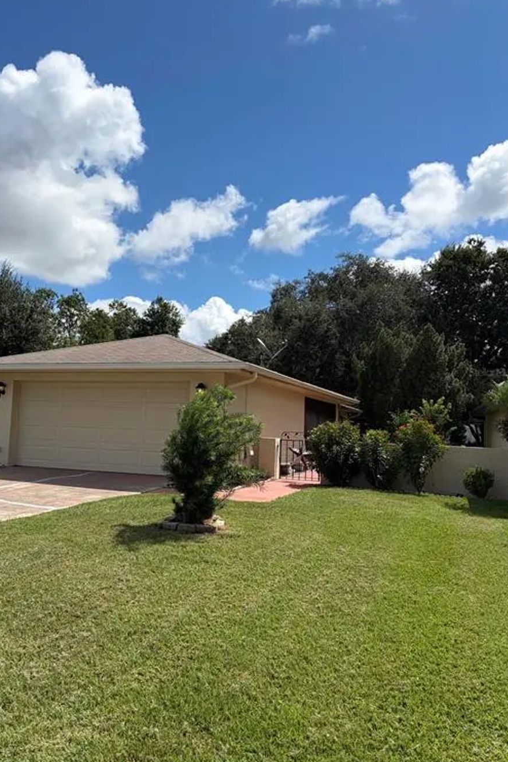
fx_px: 592
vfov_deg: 65.5
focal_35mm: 28
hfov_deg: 46.3
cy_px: 371
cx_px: 220
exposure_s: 1/6993
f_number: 1.6
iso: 64
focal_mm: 5.96
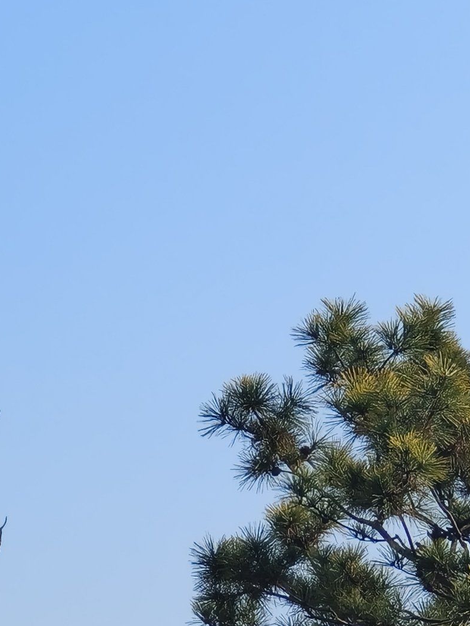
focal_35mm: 205
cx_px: 130
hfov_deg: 7.2
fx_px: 3711
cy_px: 601
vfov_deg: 9.6
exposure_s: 1/1429
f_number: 1.98
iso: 100
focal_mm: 6.7
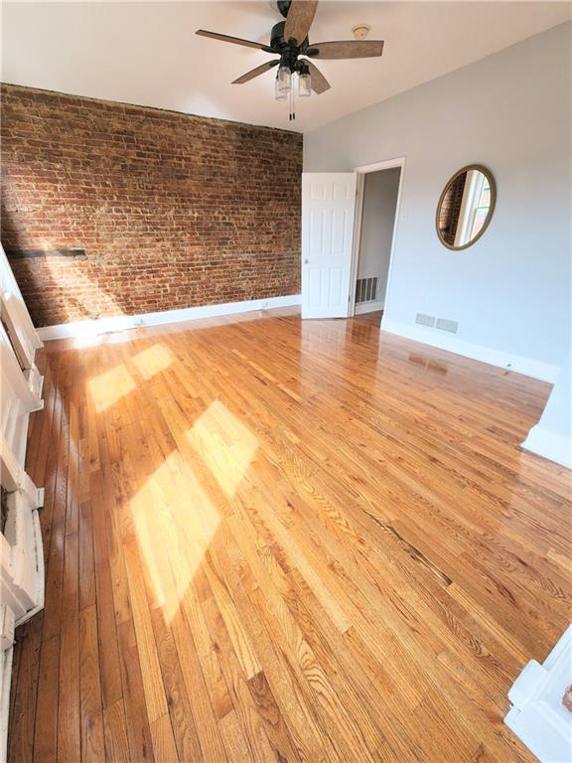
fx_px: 286
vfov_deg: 106.2
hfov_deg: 89.9
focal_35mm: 13
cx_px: 286
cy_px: 382
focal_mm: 2.2
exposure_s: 1/120
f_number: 2.2
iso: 80
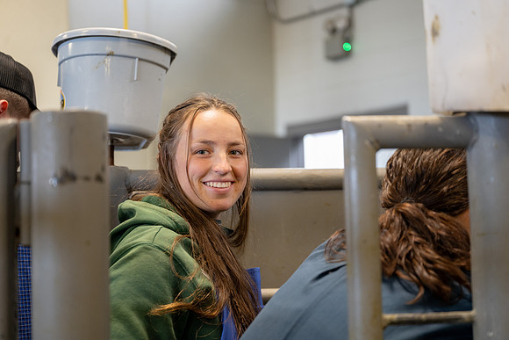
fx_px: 792
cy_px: 170
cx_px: 254
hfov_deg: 35.6
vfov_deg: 24.2
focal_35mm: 56
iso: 1000
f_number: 2.8
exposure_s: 1/125
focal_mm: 56
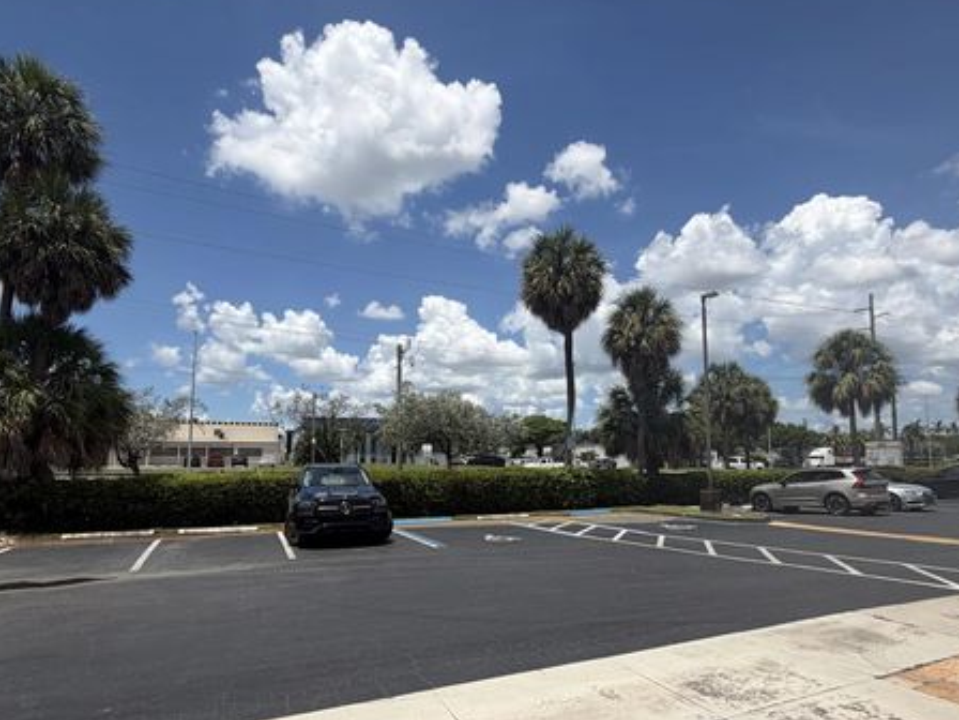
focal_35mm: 20
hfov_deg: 81.7
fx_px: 554
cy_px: 418
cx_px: 494
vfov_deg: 65.6
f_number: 2.2
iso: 20
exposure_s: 1/1431
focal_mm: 2.22
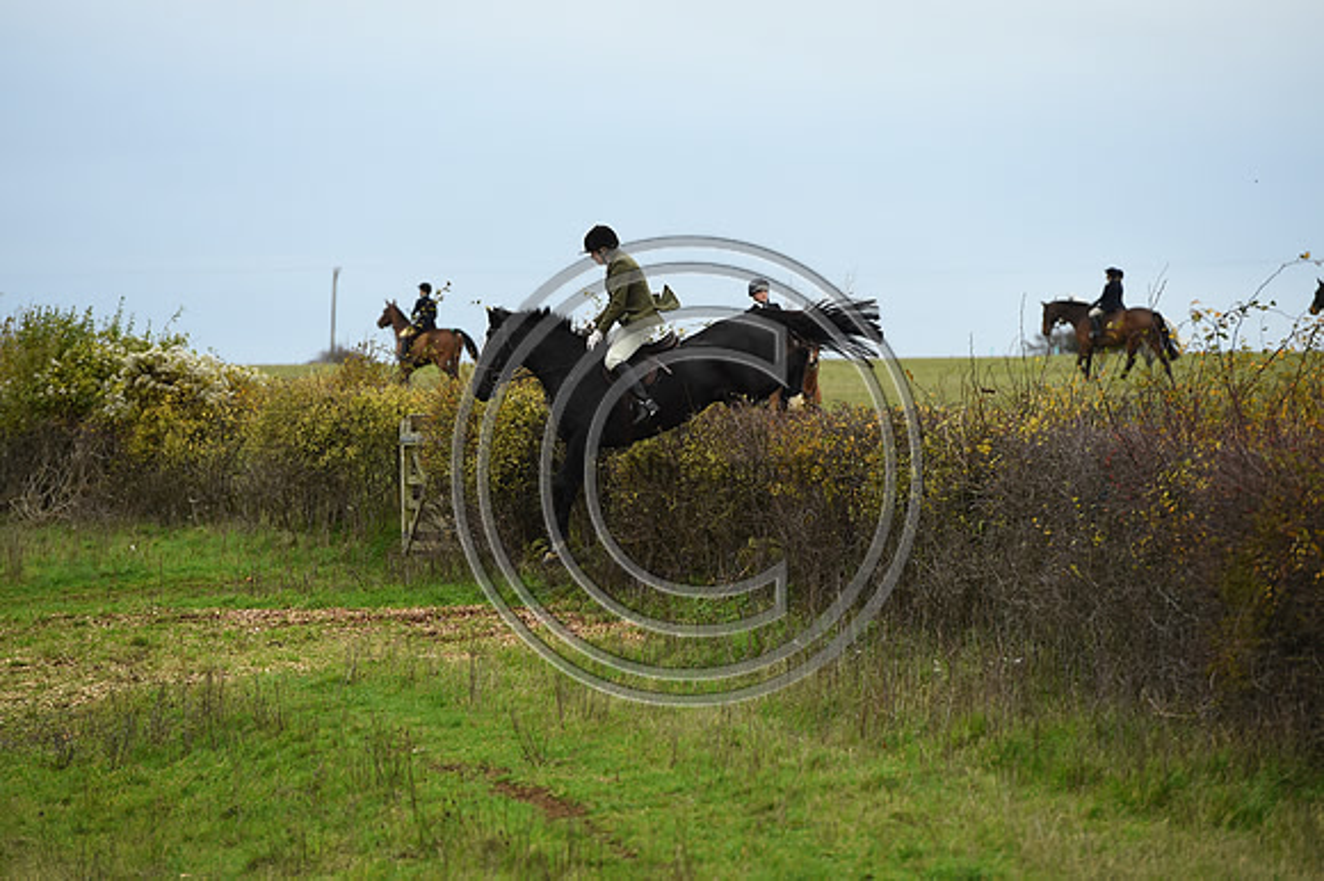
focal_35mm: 200
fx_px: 7351
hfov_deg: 10.3
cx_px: 662
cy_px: 440
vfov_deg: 6.9
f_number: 5
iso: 1600
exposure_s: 1/1000
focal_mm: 200
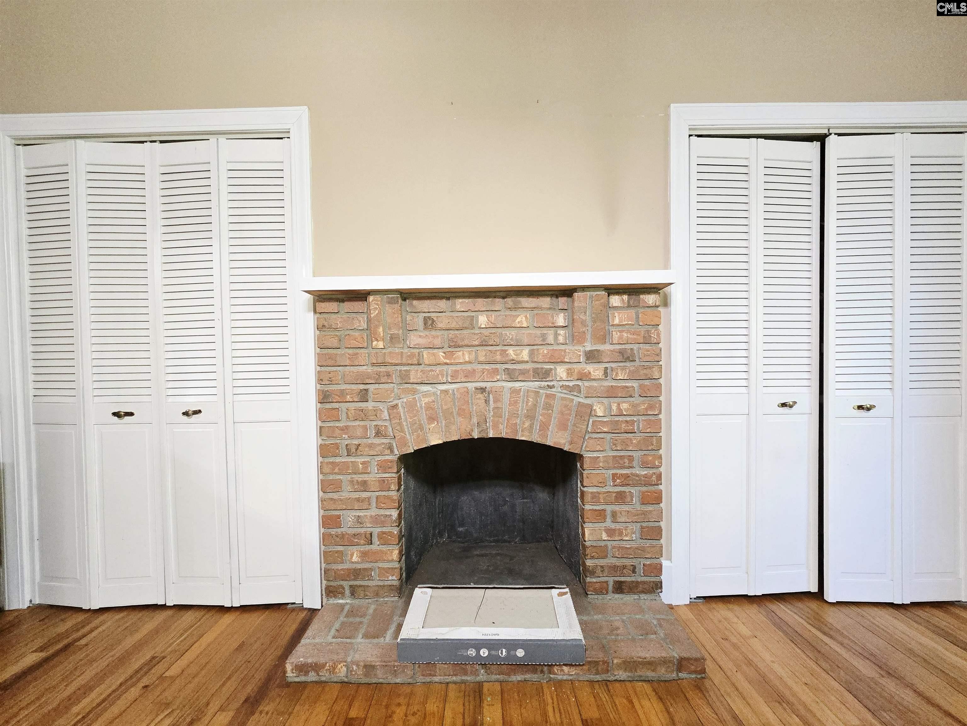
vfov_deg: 89.9
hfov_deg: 106.2
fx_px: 363
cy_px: 363
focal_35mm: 13
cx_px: 484
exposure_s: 1/60.2
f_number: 2.2
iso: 1000
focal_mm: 2.2
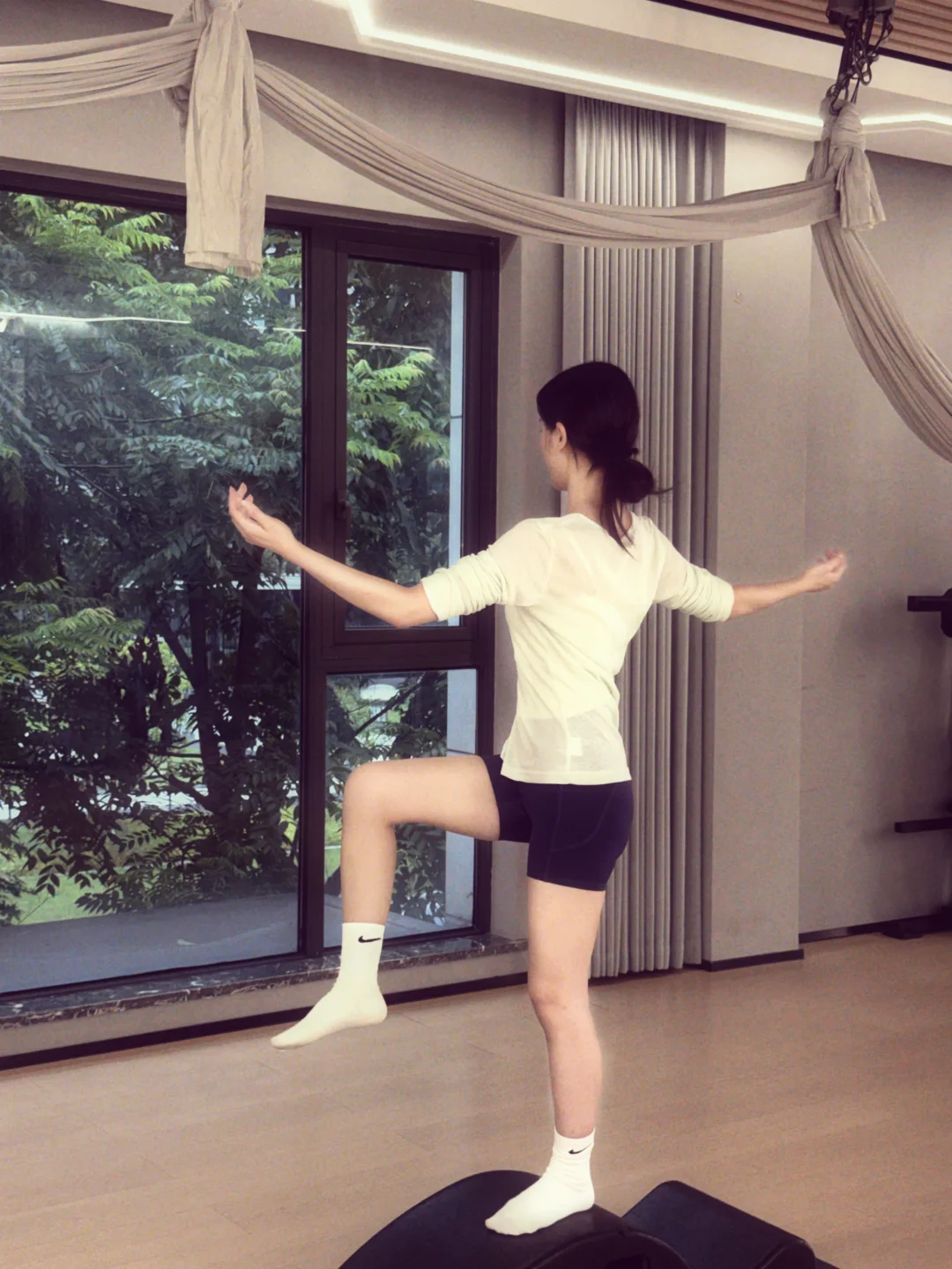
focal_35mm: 48
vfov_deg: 39.7
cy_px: 634
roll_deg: -1.3
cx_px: 476
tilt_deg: -2.8
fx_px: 1760
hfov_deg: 30.3
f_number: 1.78
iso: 50
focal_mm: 6.76
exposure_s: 1/50
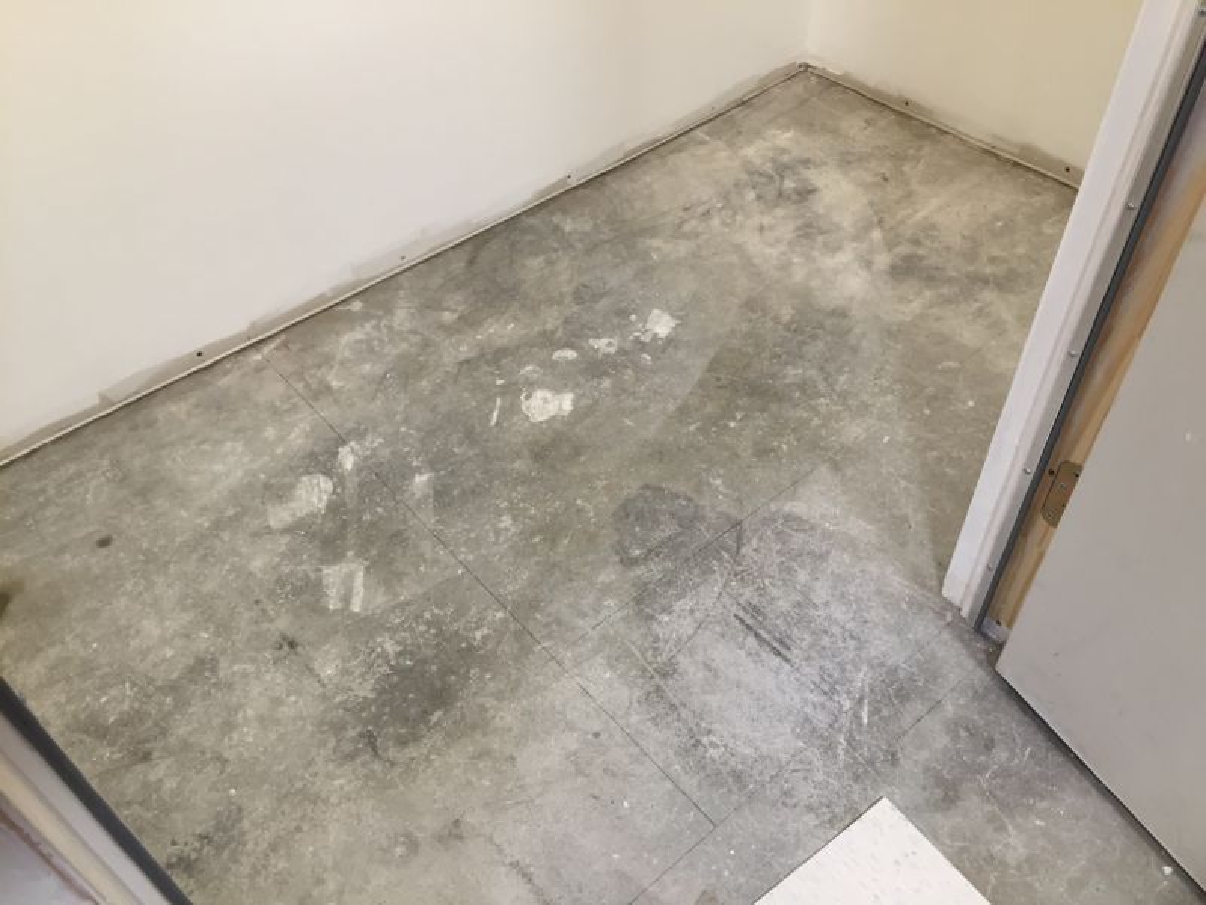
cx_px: 603
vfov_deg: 48.2
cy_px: 452
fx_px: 1010
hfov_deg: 61.7
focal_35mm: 29
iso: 80
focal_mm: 4.15
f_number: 2.2
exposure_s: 1/30
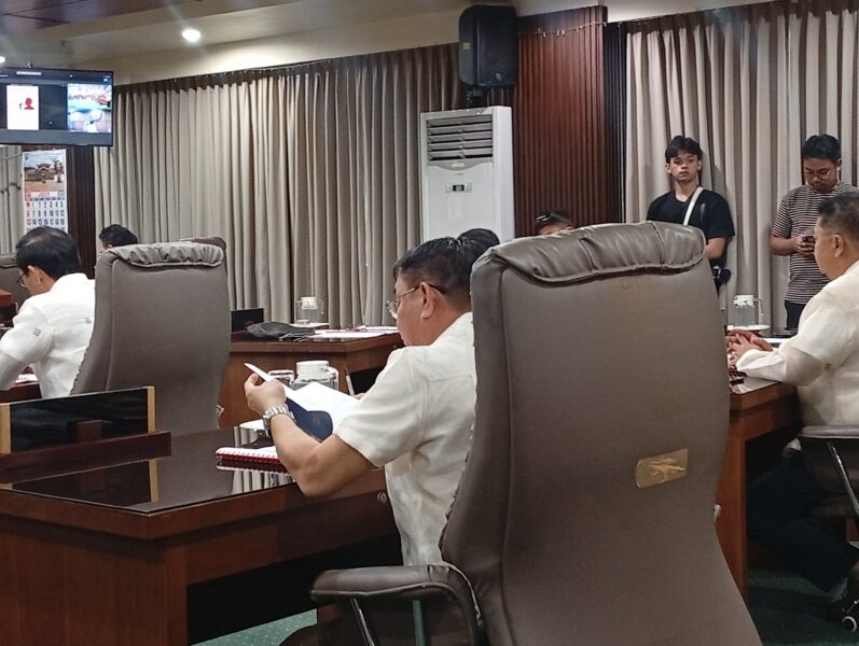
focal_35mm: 61
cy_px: 323
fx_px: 1516
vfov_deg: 24.1
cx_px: 430
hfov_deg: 31.6
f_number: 1.8
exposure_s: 1/30
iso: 636
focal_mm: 3.98
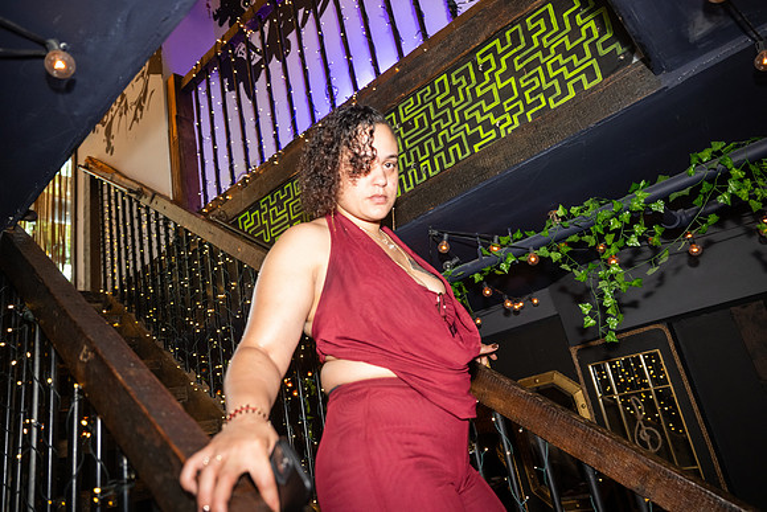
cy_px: 256
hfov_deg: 73.7
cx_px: 384
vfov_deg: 53.2
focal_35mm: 24
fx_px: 511
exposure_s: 1/200
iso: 1600
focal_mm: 24
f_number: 2.8
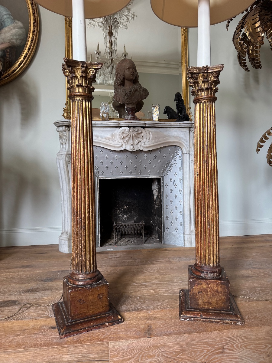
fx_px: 251
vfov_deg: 71.6
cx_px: 136
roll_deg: +0.5
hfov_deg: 56.8
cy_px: 182
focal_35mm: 24
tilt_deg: -1.1
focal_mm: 6.76
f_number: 1.78
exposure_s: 1/60
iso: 320
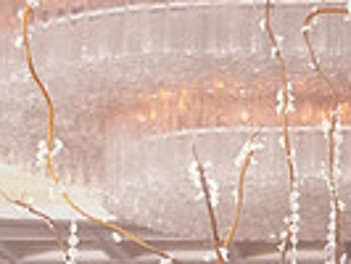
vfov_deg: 8.1
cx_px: 393
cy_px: 483
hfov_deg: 11.1
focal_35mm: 176
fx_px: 1786
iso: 400
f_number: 5.6
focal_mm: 28
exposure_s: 1/60
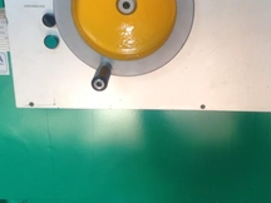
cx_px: 159
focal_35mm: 61
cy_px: 82
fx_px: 478
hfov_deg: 31.6
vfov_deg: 24.0
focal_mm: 3.3
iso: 40
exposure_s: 1/40
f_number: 2.4
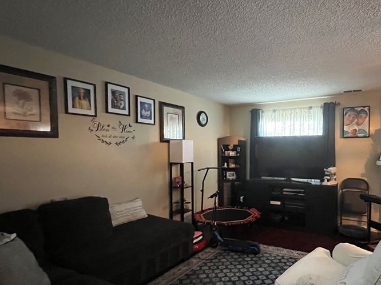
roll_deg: -0.3
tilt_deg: -2.6
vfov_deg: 65.7
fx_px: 220
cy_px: 162
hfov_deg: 78.4
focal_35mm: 20
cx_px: 261
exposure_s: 1/40
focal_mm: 1.57
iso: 1000
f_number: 1.8
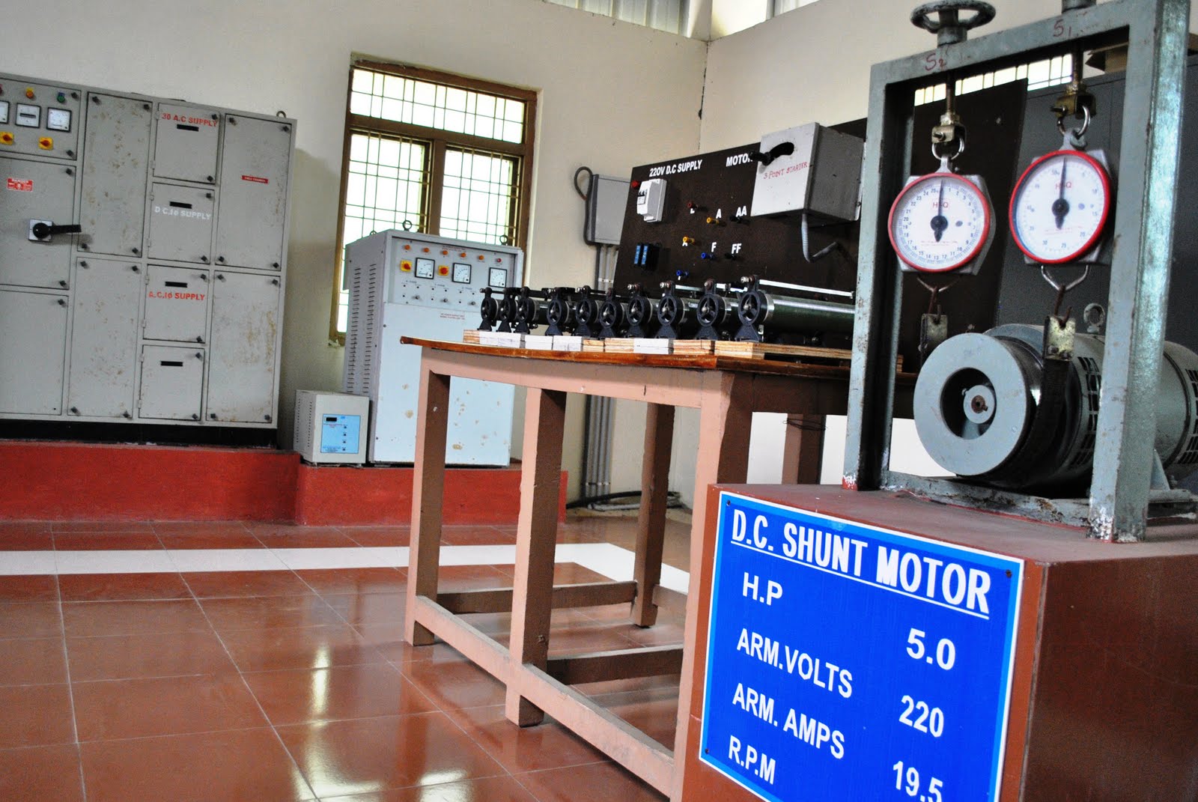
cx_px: 599
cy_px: 401
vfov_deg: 43.7
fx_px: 1000
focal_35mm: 30
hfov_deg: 61.9
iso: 400
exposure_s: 1/60
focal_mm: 20
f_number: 3.8
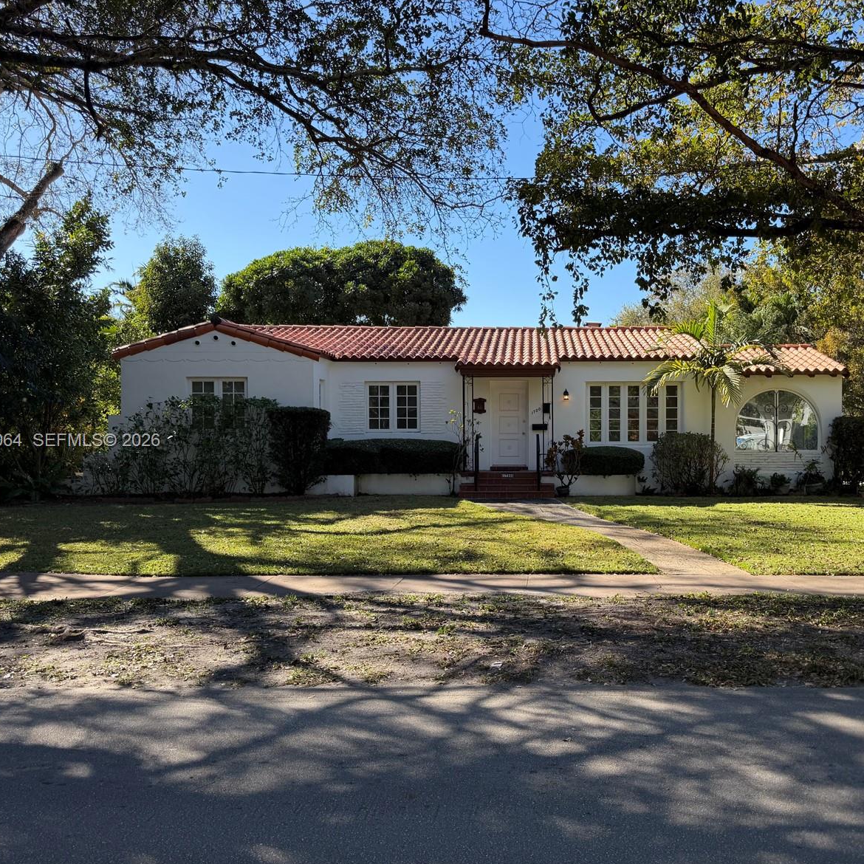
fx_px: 819
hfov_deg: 55.2
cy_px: 442
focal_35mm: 29
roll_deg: -0.1
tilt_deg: -0.1
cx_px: 521
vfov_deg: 55.6
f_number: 1.78
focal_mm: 6.76
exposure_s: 1/1770
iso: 100
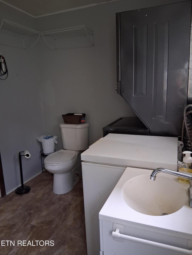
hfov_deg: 53.1
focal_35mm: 26
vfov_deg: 67.3
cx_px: 96
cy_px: 128
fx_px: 192
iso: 640
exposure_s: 1/30
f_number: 1.8
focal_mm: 3.98
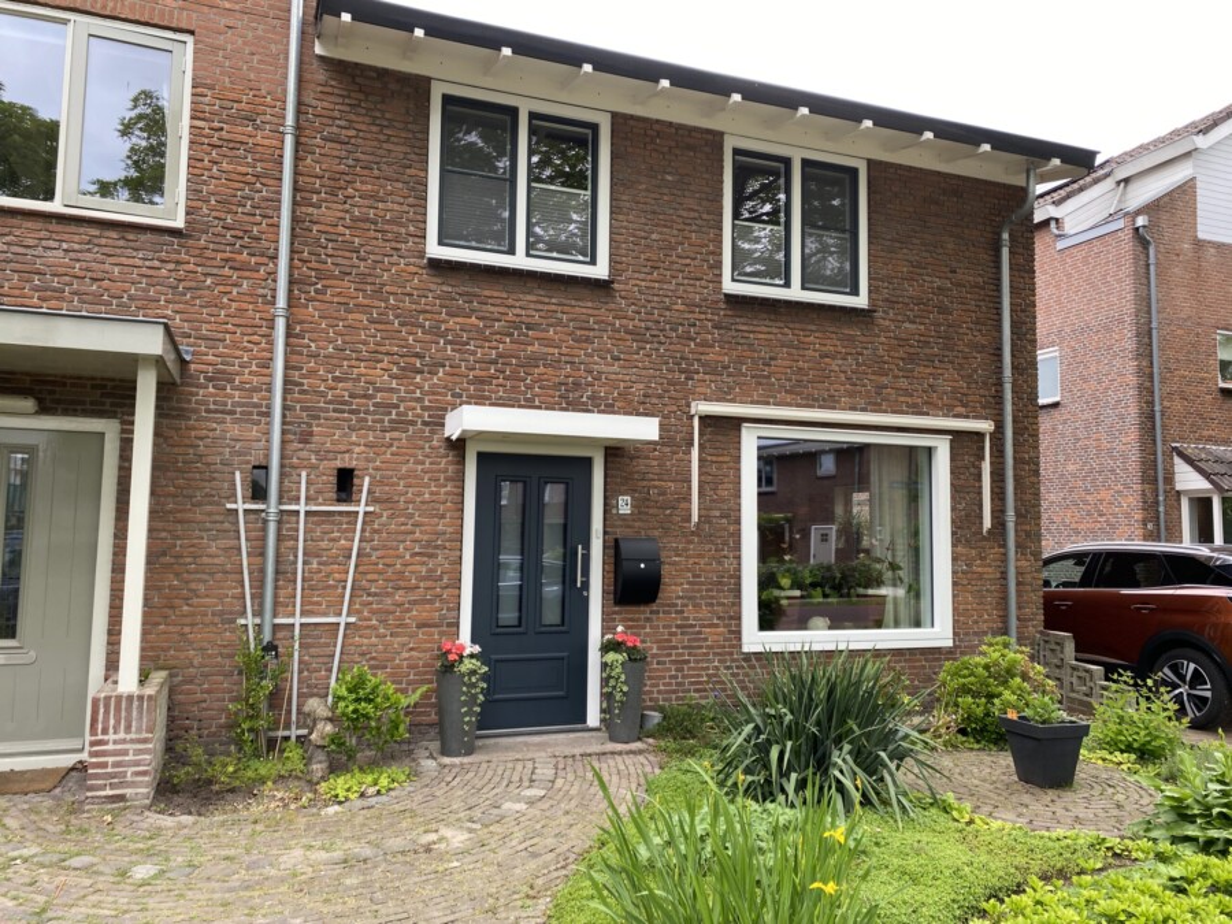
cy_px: 462
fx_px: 925
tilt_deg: +3.8
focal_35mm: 26
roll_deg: -0.6
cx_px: 616
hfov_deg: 67.3
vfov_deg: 53.1
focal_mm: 4.25
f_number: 1.8
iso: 32
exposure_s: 1/288
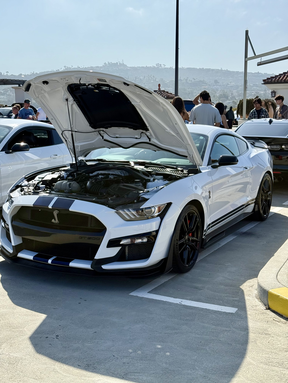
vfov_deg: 39.7
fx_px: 532
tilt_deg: -6.8
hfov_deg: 30.3
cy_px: 192
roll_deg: +0.8
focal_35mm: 48
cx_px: 144
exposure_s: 1/6536
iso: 80
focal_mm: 6.76
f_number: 1.78
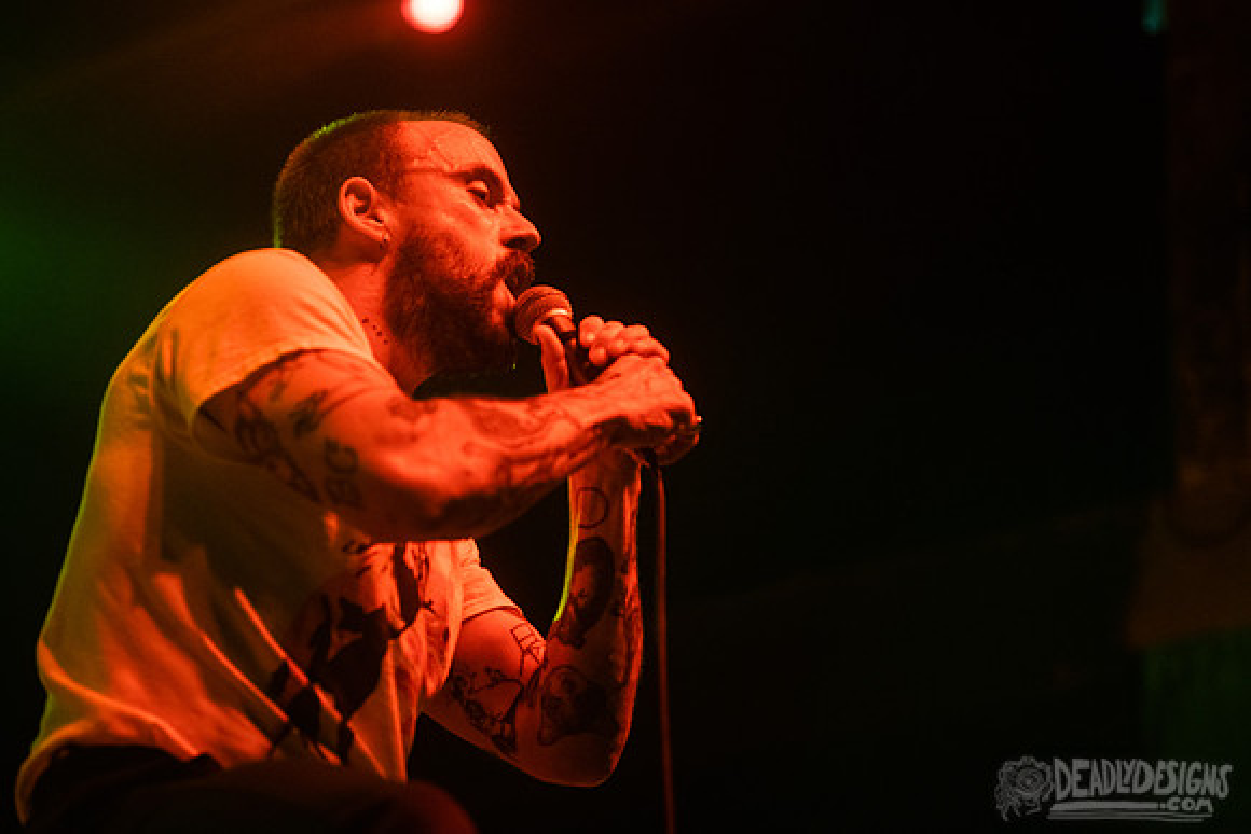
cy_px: 417
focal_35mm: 80
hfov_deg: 25.4
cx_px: 626
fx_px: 2781
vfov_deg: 17.1
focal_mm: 80
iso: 1600
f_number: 3.2
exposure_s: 1/160
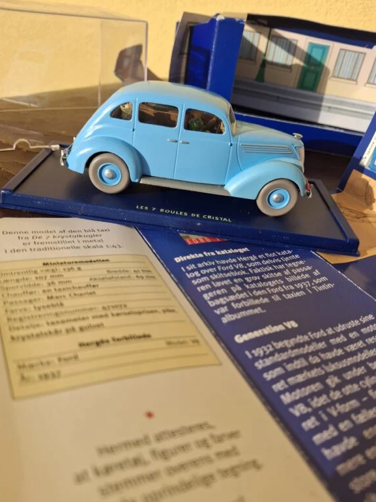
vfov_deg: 67.3
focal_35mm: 26
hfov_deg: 53.1
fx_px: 376
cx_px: 187
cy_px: 251
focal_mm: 4.69
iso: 25
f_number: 1.8
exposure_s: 1/1127
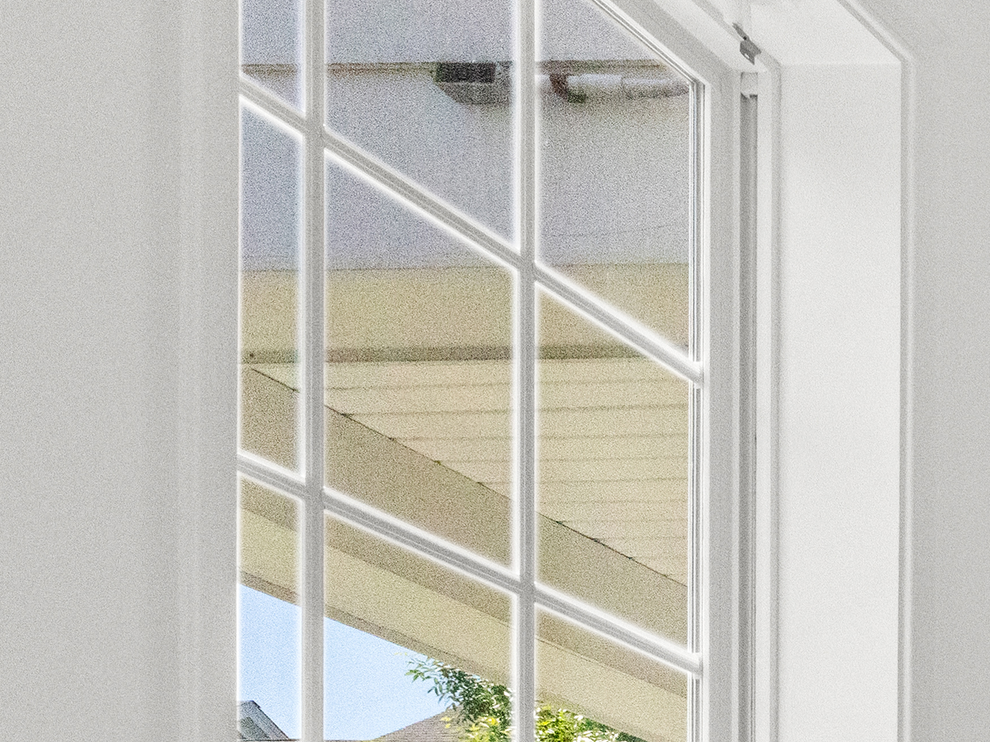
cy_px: 1389
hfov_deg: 15.5
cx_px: 2284
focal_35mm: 80
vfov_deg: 15.5
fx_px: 2274
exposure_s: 1/200
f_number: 11
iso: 3200
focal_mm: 15.1
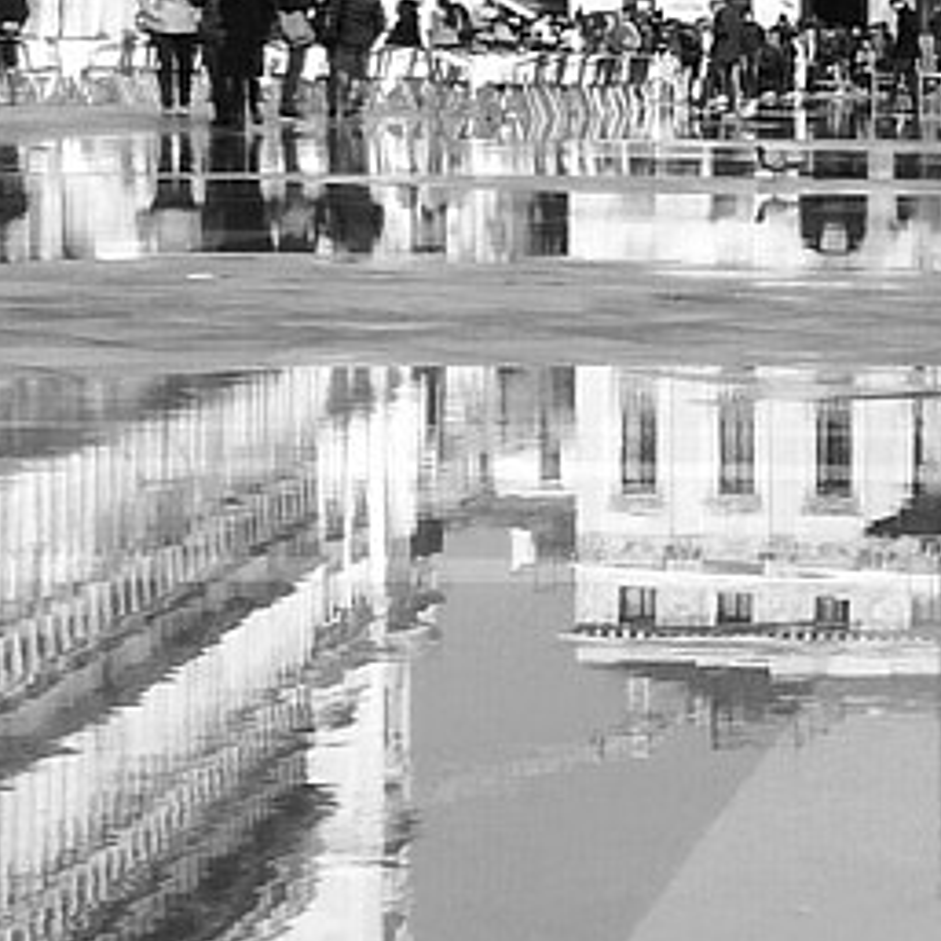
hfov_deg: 9.9
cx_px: 1853
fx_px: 5075
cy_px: 364
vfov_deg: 10.6
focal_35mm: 165
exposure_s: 1/1279
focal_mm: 3.79
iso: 50
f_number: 2
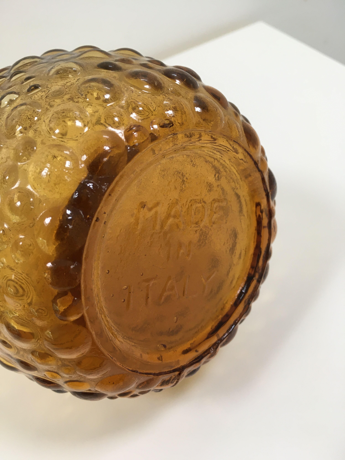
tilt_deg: -41.1
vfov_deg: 61.7
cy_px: 230
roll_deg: +22.1
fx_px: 385
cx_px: 172
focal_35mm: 29
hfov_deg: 48.2
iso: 40
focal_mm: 4.15
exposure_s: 1/33
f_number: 2.2
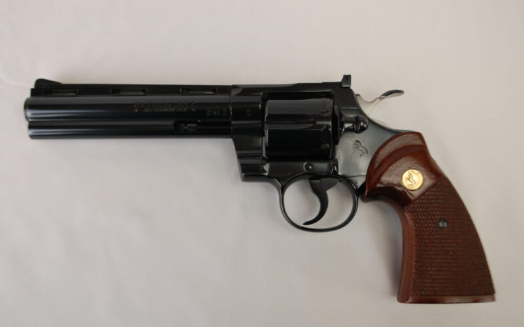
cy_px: 171
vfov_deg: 34.4
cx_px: 262
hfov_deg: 52.8
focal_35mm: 37
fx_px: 528
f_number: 5
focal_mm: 24
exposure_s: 1/100
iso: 800
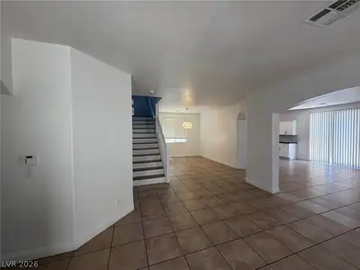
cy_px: 135
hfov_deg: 102.1
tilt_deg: -0.1
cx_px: 180
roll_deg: +1.5
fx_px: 146
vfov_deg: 85.7
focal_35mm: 14
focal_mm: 2.22
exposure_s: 1/120
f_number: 2.2
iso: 125
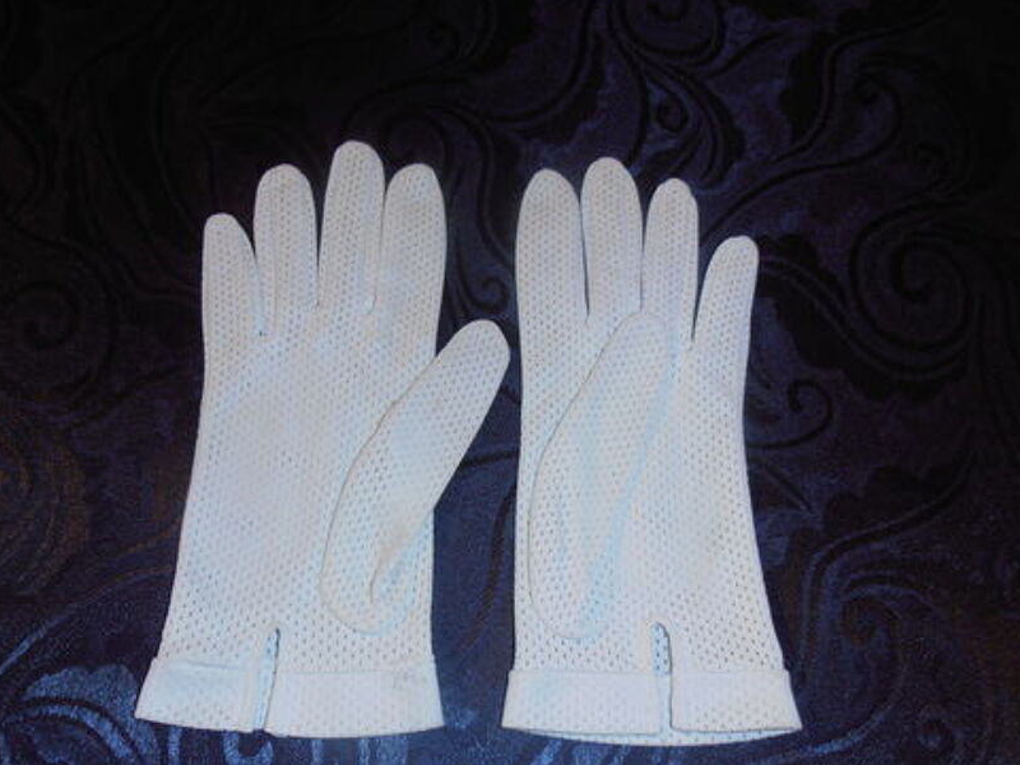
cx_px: 468
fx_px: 884
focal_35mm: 30
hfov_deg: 59.9
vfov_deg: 46.6
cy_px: 453
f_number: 3
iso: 125
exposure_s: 1/30
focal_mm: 4.2
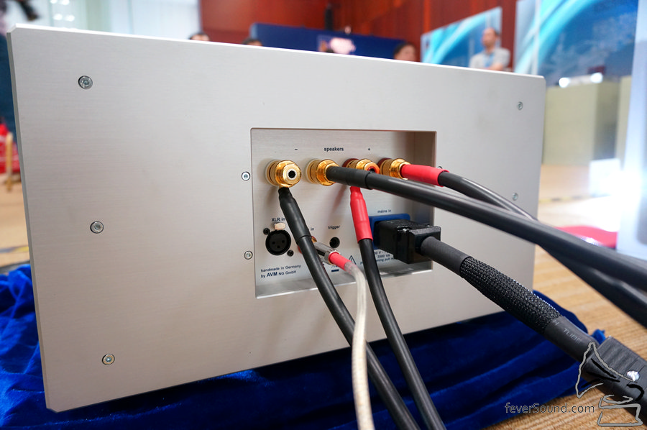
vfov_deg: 53.0
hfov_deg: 73.8
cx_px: 324
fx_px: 431
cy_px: 215
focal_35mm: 24
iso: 800
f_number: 3.5
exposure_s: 1/25
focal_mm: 16
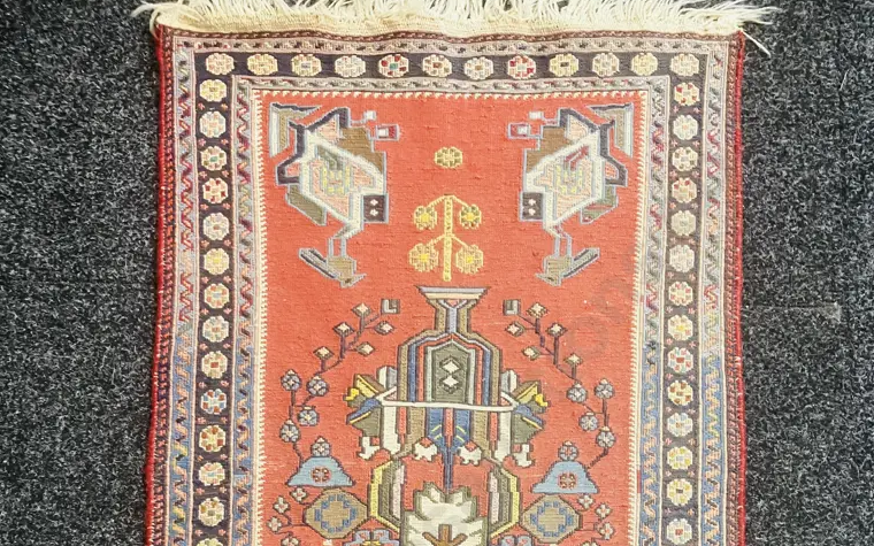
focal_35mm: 40
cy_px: 539
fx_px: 953
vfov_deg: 29.9
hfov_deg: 49.3
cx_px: 435
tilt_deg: -81.7
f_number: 1.8
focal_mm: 3.99
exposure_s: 1/50
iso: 250
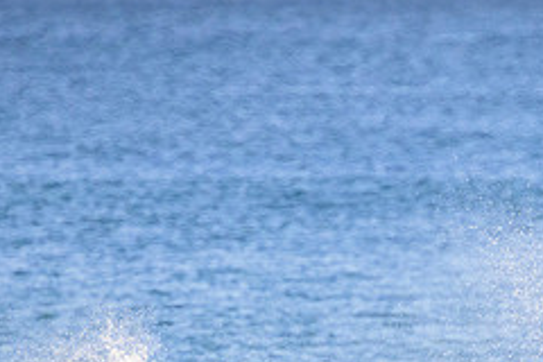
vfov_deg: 0.7
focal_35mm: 1932
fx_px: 29139
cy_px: 431
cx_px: 468
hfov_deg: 1.1
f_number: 11
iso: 3200
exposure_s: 1/2000
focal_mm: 800
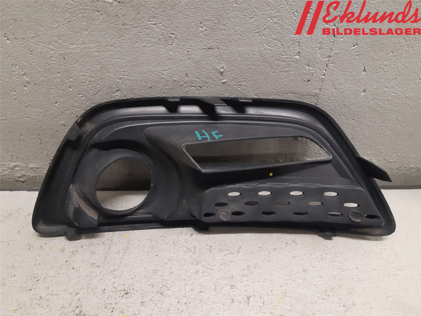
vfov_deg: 53.1
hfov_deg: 67.3
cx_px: 210
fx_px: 316
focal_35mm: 26
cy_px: 158
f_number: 1.7
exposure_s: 1/50
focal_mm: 3.93
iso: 250
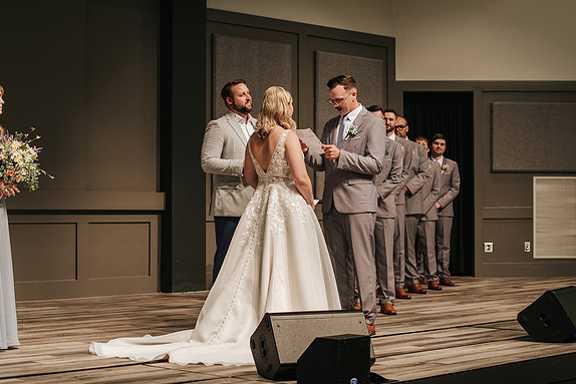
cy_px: 174
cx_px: 348
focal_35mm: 73
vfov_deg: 18.7
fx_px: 1168
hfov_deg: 27.6
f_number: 3.2
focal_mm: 50
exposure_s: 1/200
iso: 640
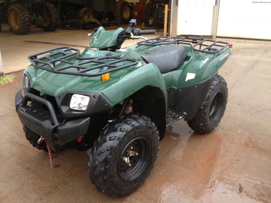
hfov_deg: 52.6
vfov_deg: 40.7
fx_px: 274
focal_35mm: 35
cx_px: 136
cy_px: 102
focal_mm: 4.28
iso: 50
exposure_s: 1/20
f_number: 2.4
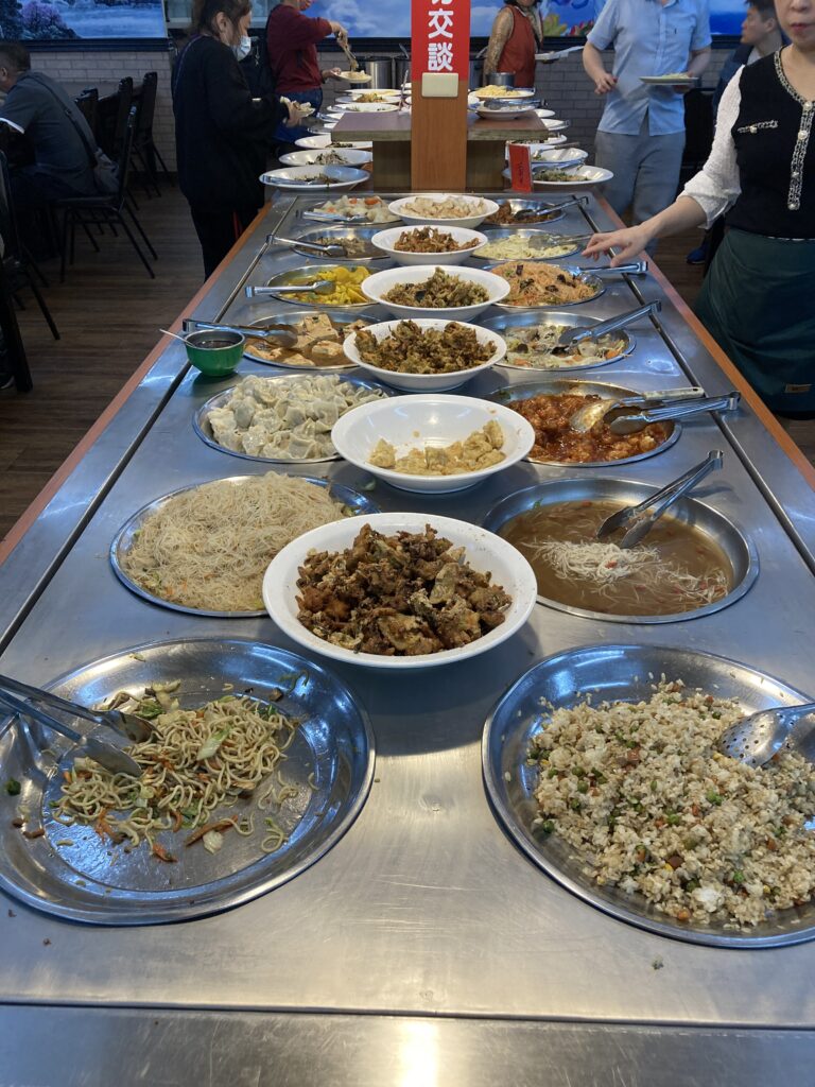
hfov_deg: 49.7
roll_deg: +0.3
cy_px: 544
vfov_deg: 63.4
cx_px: 408
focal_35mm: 28
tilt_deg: -30.8
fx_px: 879
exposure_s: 1/60
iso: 80
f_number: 1.8
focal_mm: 3.99
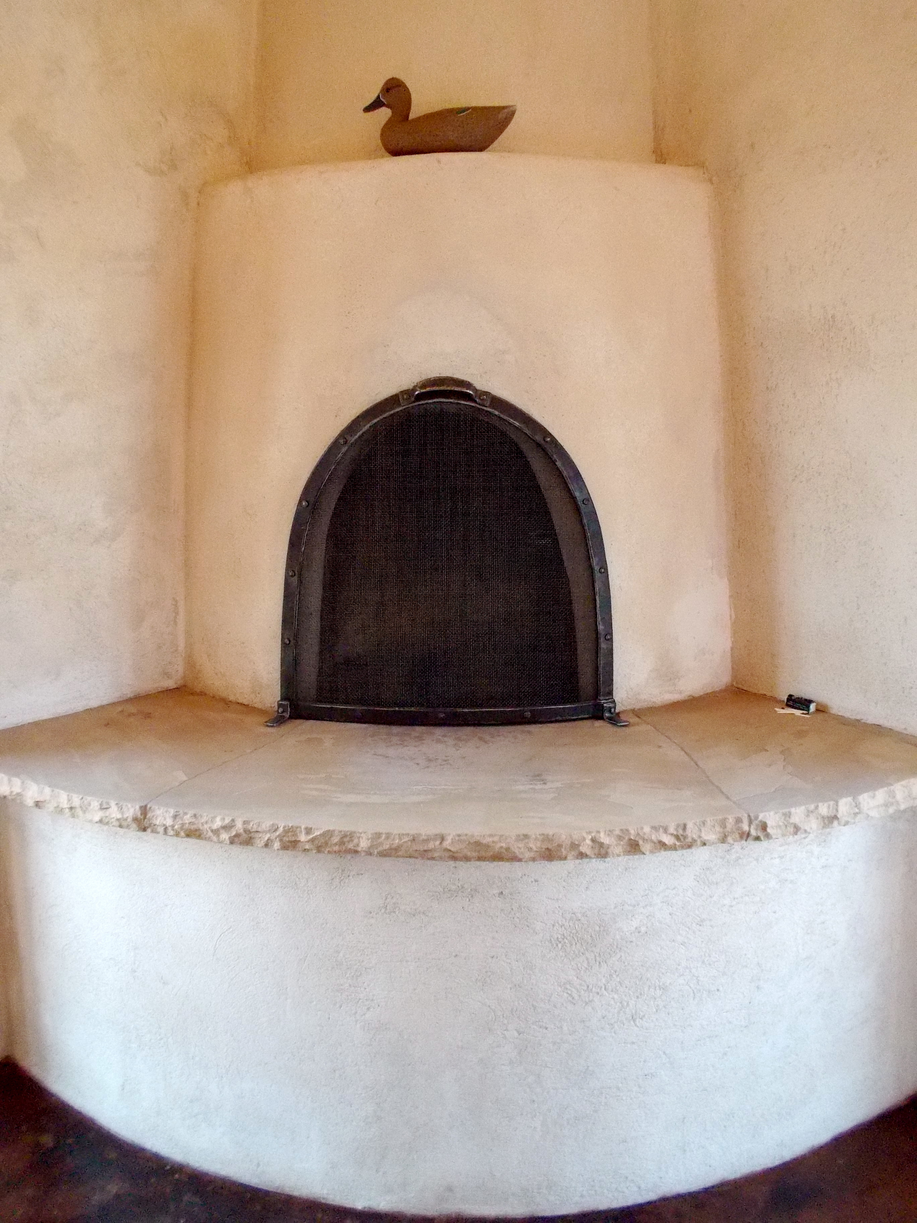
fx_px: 1024
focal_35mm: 29
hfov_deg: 48.2
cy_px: 612
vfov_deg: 61.7
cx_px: 458
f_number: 3.3
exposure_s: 1/125
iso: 500
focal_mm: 4.1
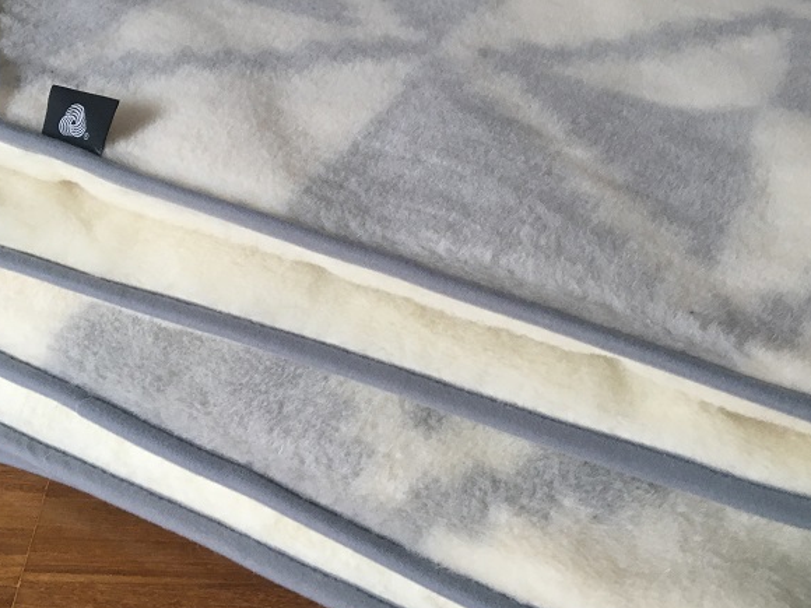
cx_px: 340
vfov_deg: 35.9
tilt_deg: -35.7
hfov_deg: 46.6
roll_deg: -5.5
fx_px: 937
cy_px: 260
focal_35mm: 40
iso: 100
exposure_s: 1/33
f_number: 2.2
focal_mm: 4.15
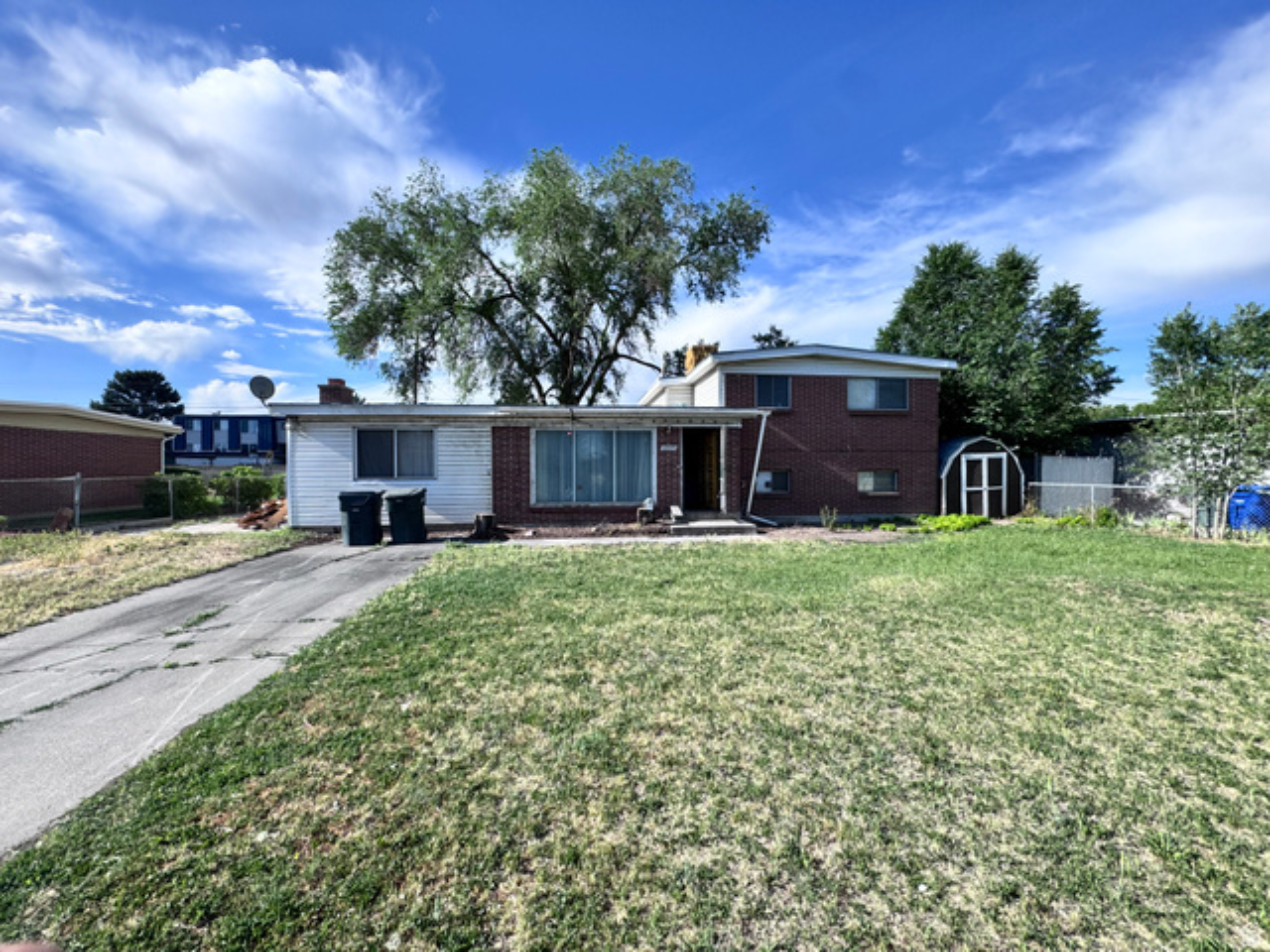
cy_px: 476
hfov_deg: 102.1
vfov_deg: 85.7
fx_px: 514
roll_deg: +0.1
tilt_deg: -1.1
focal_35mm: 14
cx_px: 635
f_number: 2.2
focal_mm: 2.22
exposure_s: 1/1346
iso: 50
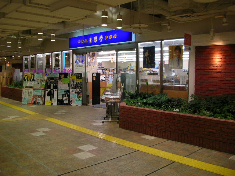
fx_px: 238
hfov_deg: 52.6
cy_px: 88
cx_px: 118
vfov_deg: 40.7
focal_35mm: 35
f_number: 2.8
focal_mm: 5.8
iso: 50
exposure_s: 1/35.7
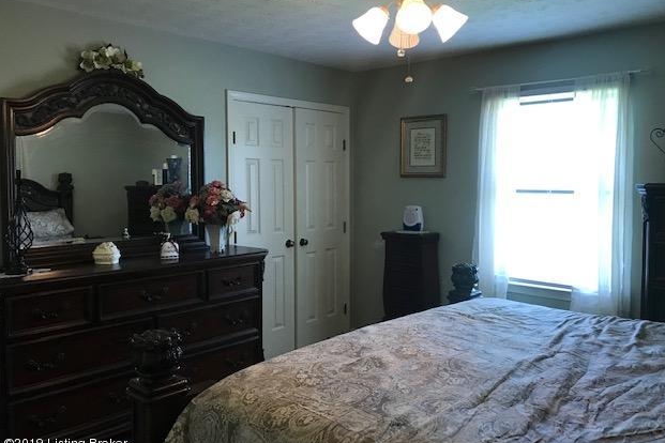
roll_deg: +1.0
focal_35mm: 30
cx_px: 341
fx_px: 554
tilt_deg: -2.1
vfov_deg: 43.6
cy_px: 208
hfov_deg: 61.9
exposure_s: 1/30
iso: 40
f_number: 1.8
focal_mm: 3.99
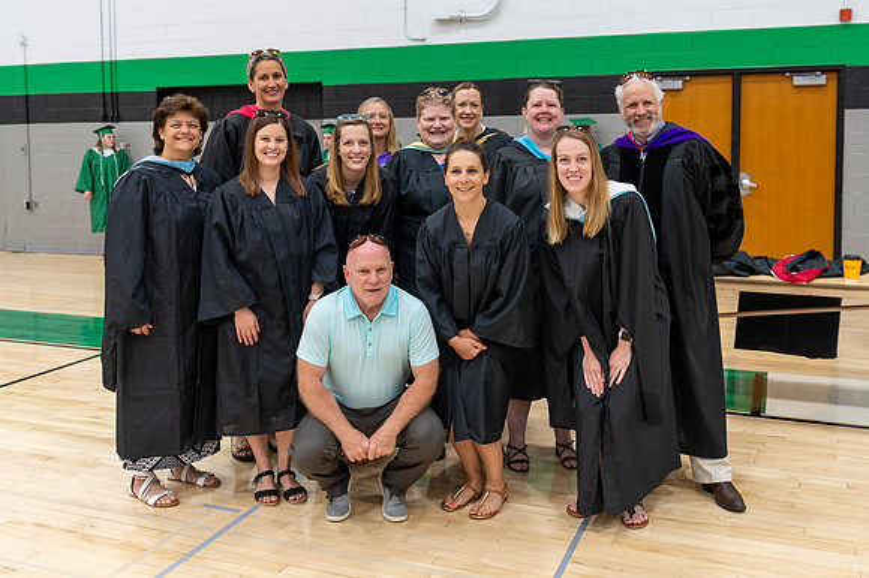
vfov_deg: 37.0
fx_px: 855
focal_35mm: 35
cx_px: 456
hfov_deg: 53.8
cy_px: 199
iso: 500
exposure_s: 1/160
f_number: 2.8
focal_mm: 24
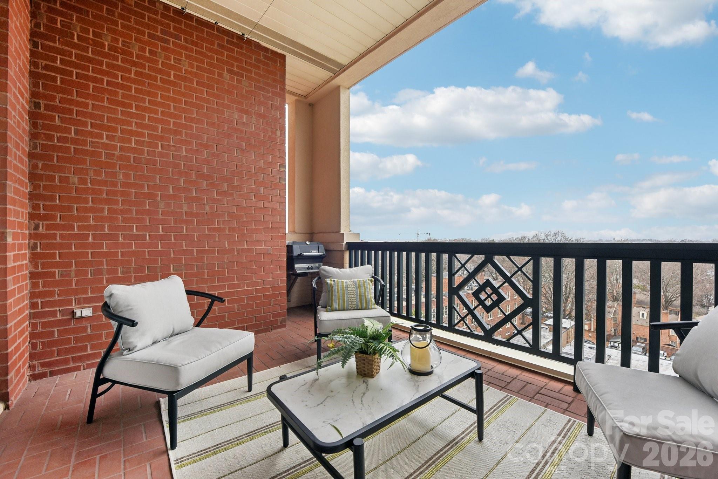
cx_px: 359
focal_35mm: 14
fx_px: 279
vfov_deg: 81.3
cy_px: 240
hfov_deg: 104.2
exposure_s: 1/80
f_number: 8
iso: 200
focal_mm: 14
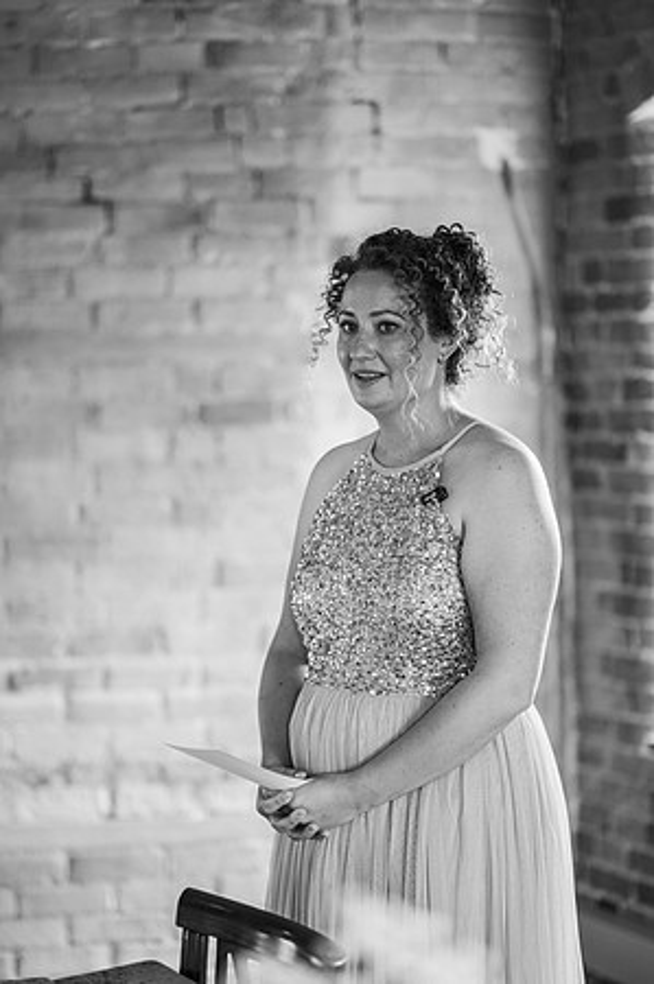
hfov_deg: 16.0
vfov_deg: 23.9
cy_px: 492
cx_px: 327
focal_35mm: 85
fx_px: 2321
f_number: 1.8
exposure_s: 1/200
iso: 500
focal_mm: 85
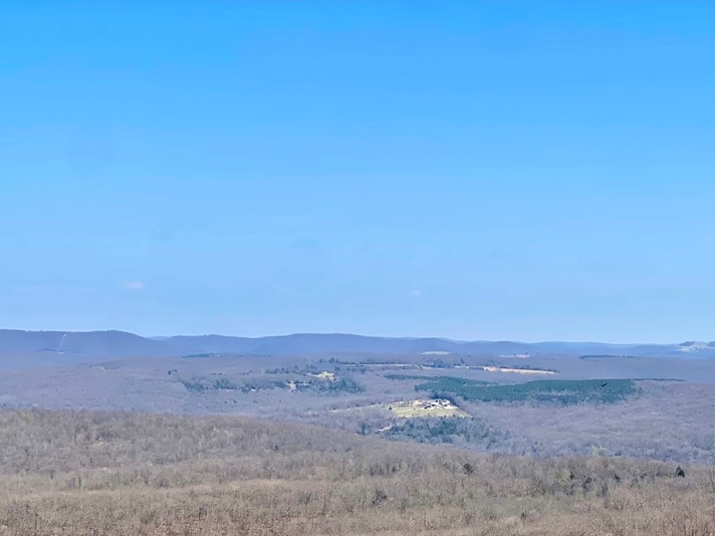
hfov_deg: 21.2
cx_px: 475
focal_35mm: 92
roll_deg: -0.9
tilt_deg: -1.5
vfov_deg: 16.0
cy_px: 379
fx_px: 1900
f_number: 2.2
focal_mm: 7.5
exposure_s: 1/1309
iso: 20
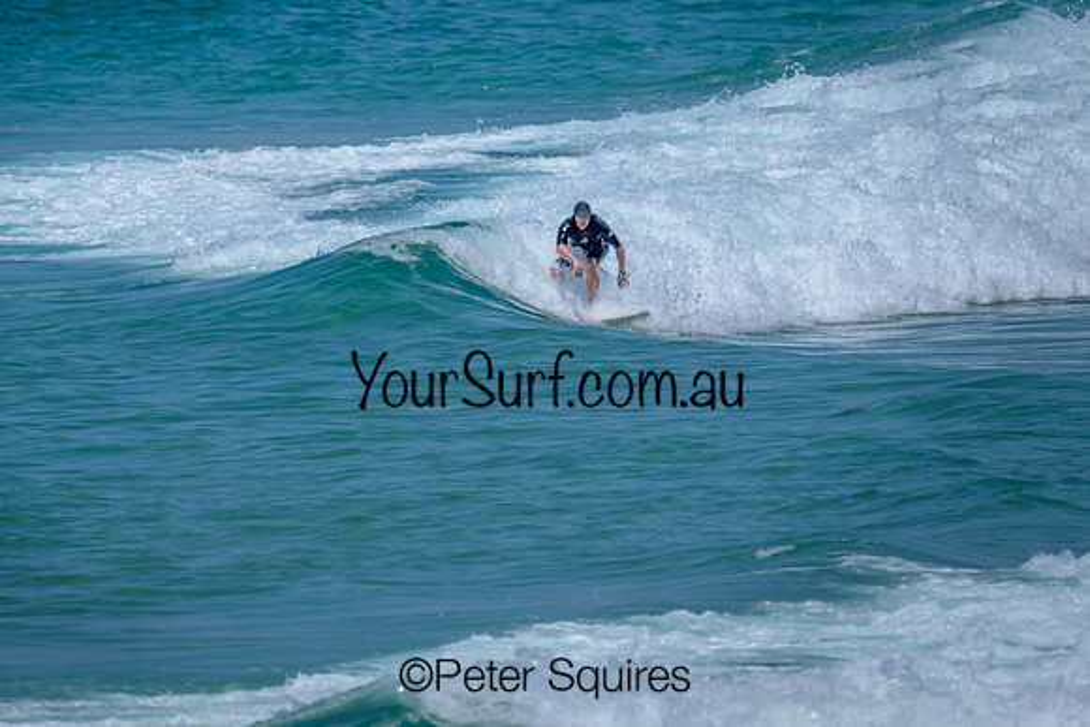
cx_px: 535
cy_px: 249
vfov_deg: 1.3
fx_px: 32978
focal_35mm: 1089
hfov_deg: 1.9
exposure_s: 1/2000
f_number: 6.3
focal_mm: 800
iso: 1000
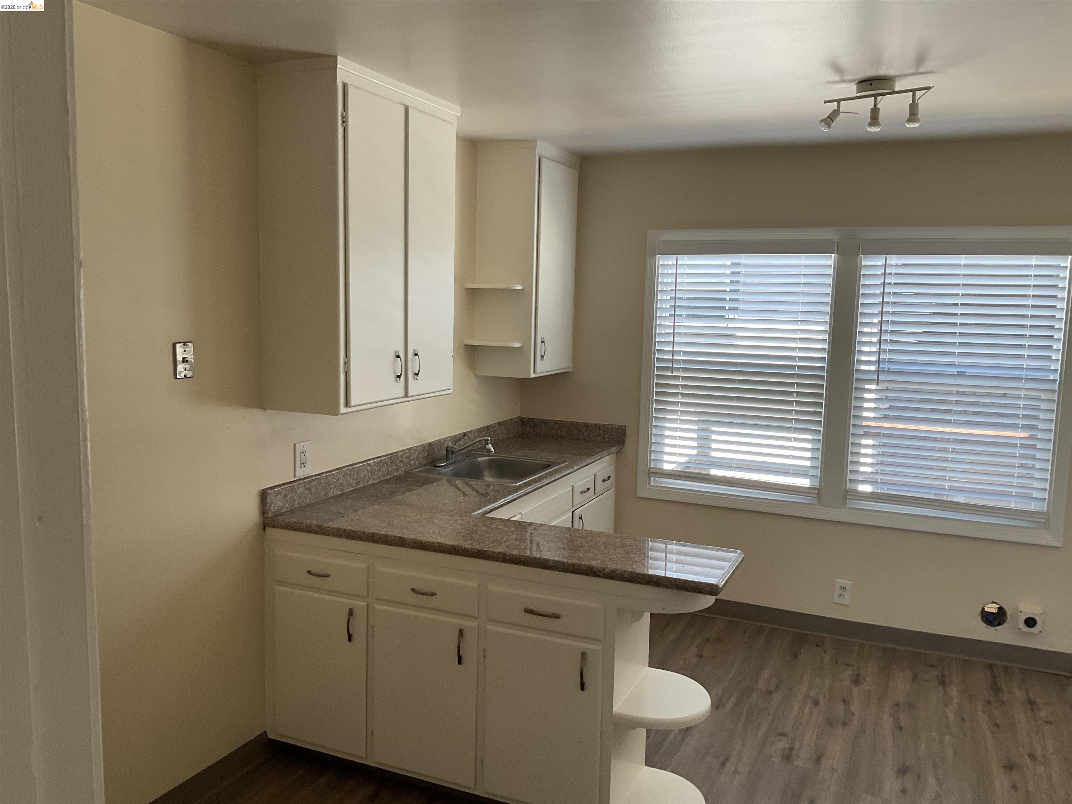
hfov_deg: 61.7
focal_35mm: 29
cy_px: 402
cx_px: 536
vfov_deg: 48.2
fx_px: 898
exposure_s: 1/60
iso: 40
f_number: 1.8
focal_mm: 3
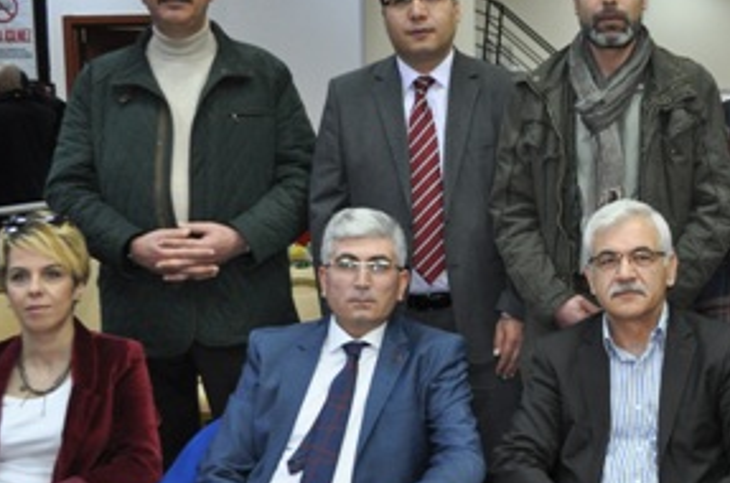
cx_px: 738
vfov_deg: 20.2
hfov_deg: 28.2
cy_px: 278
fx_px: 1356
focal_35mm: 67
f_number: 3.8
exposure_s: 1/60
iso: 800
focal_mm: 20
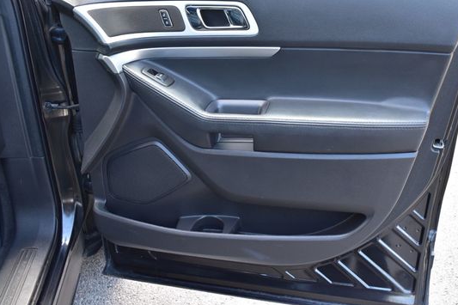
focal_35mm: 36
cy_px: 127
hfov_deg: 53.0
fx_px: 458
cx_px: 258
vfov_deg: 36.8
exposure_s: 1/60
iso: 400
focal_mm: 20
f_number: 8
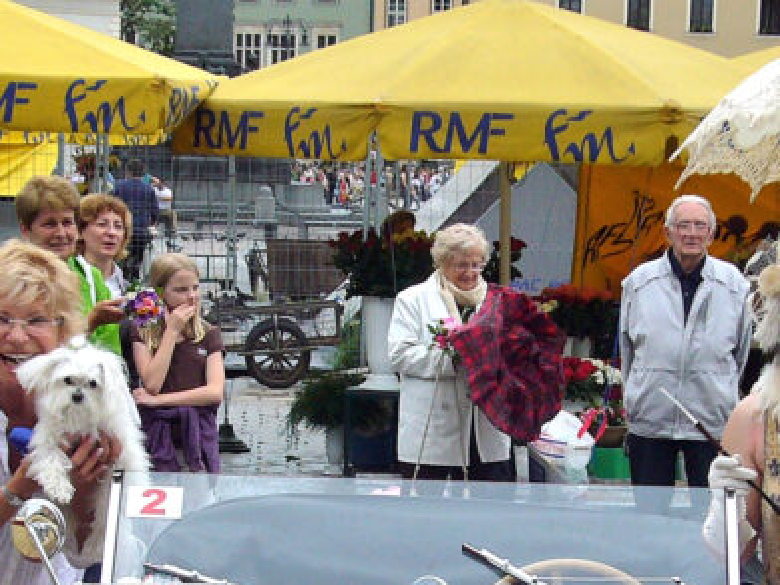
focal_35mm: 128
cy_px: 637
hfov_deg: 15.4
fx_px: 2884
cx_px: 430
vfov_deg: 11.4
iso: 80
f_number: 3.6
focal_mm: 8.1
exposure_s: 1/400
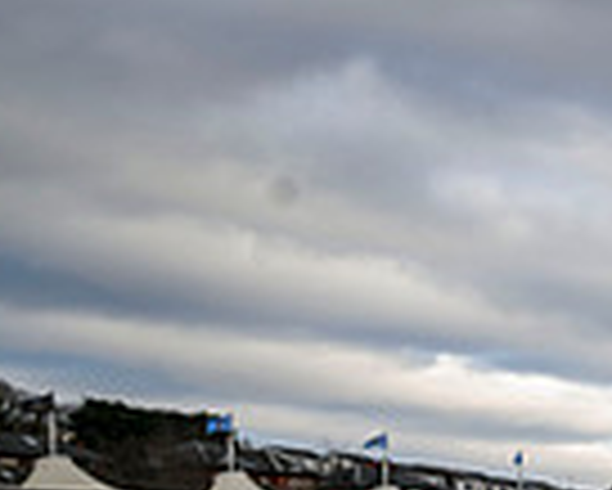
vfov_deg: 15.0
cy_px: 699
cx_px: 1274
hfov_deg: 15.4
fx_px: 1740
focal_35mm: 96
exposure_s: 1/125
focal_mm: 24
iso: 320
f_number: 6.3
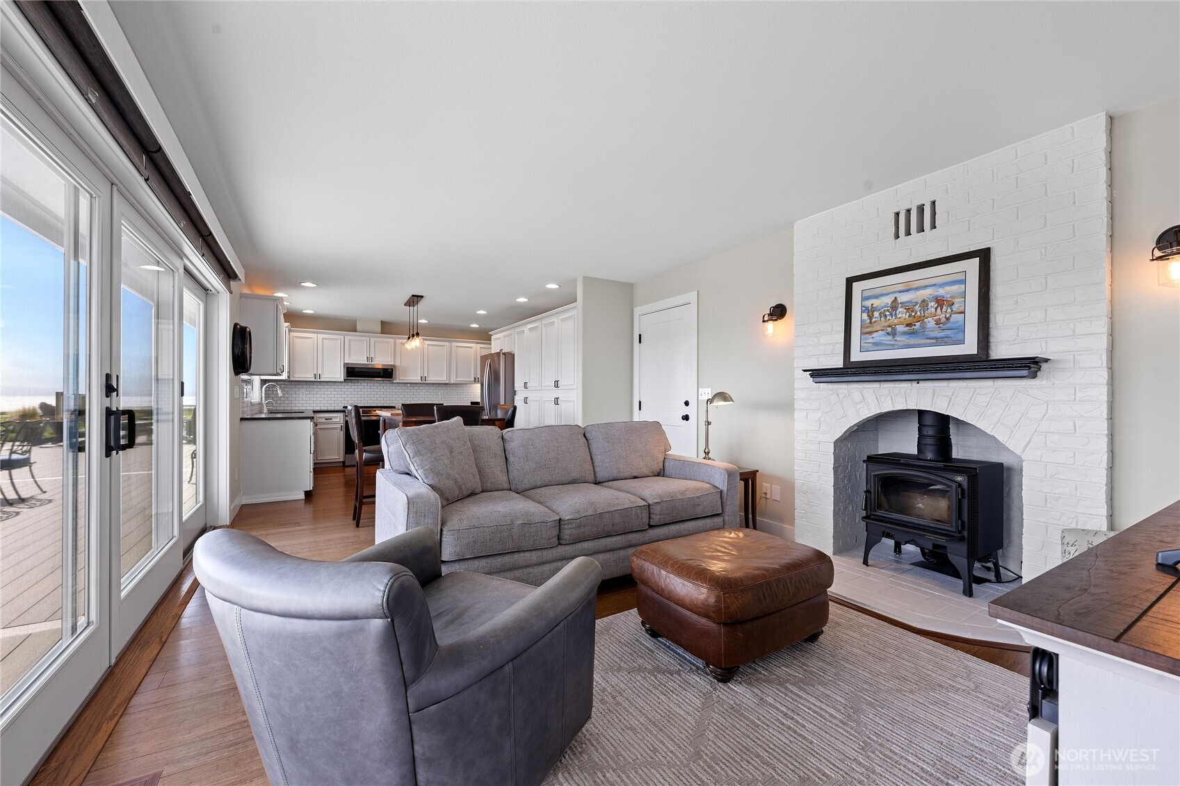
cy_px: 393
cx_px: 590
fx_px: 459
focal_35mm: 14
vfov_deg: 81.2
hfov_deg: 104.3
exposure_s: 1/20
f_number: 9
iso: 400
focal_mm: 14
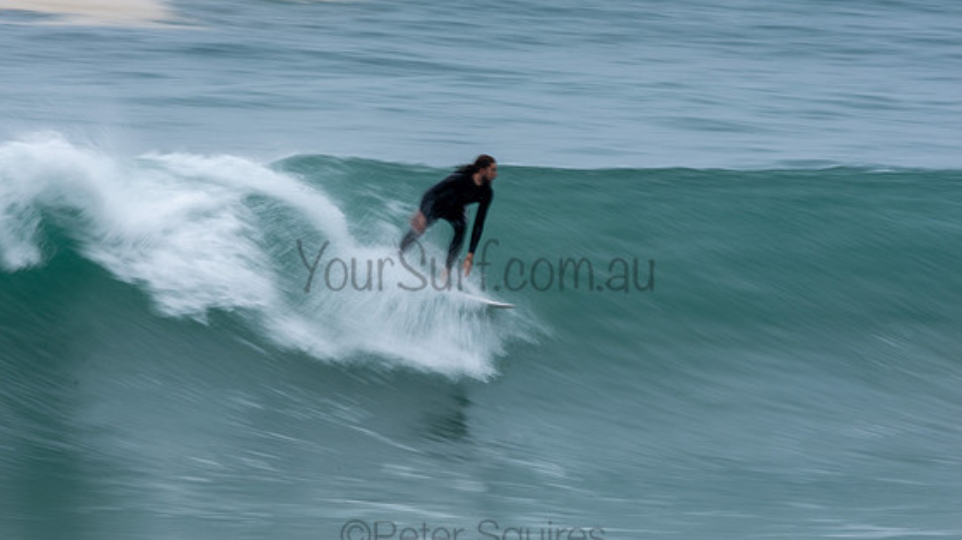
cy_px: 251
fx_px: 20729
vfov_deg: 1.5
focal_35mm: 813
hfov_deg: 2.7
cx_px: 473
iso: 100
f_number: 22
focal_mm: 500
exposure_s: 1/20
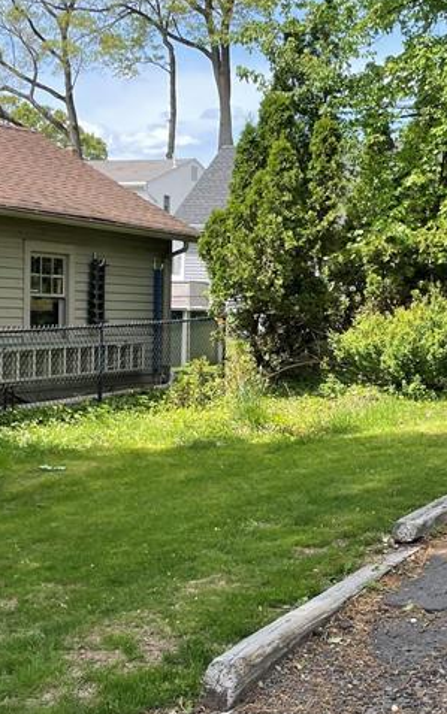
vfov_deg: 34.5
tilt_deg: -6.2
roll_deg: +0.7
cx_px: 305
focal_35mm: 59
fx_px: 1149
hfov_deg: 21.9
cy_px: 396
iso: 32
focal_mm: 4.2
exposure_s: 1/725
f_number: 1.6
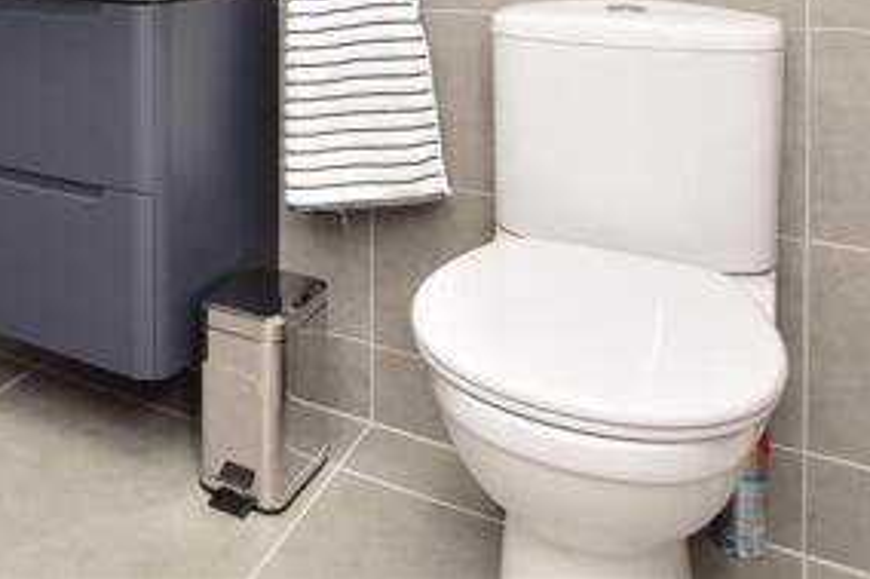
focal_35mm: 38
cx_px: -34
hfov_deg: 42.3
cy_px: -87
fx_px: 922
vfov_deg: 30.5
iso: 200
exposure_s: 1/125
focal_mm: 11
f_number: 5.6
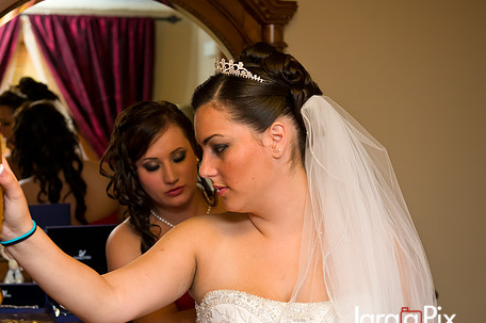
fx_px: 944
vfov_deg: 19.4
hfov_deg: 28.8
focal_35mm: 70
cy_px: 157
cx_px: 184
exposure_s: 1/125
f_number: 4
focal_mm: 55
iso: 1600
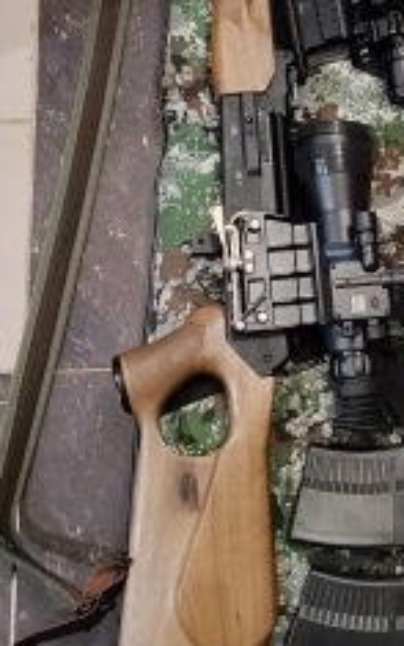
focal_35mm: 61
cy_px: 153
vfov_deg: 32.8
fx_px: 1074
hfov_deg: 21.1
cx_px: 305
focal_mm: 4.22
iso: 800
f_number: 1.8
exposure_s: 1/20
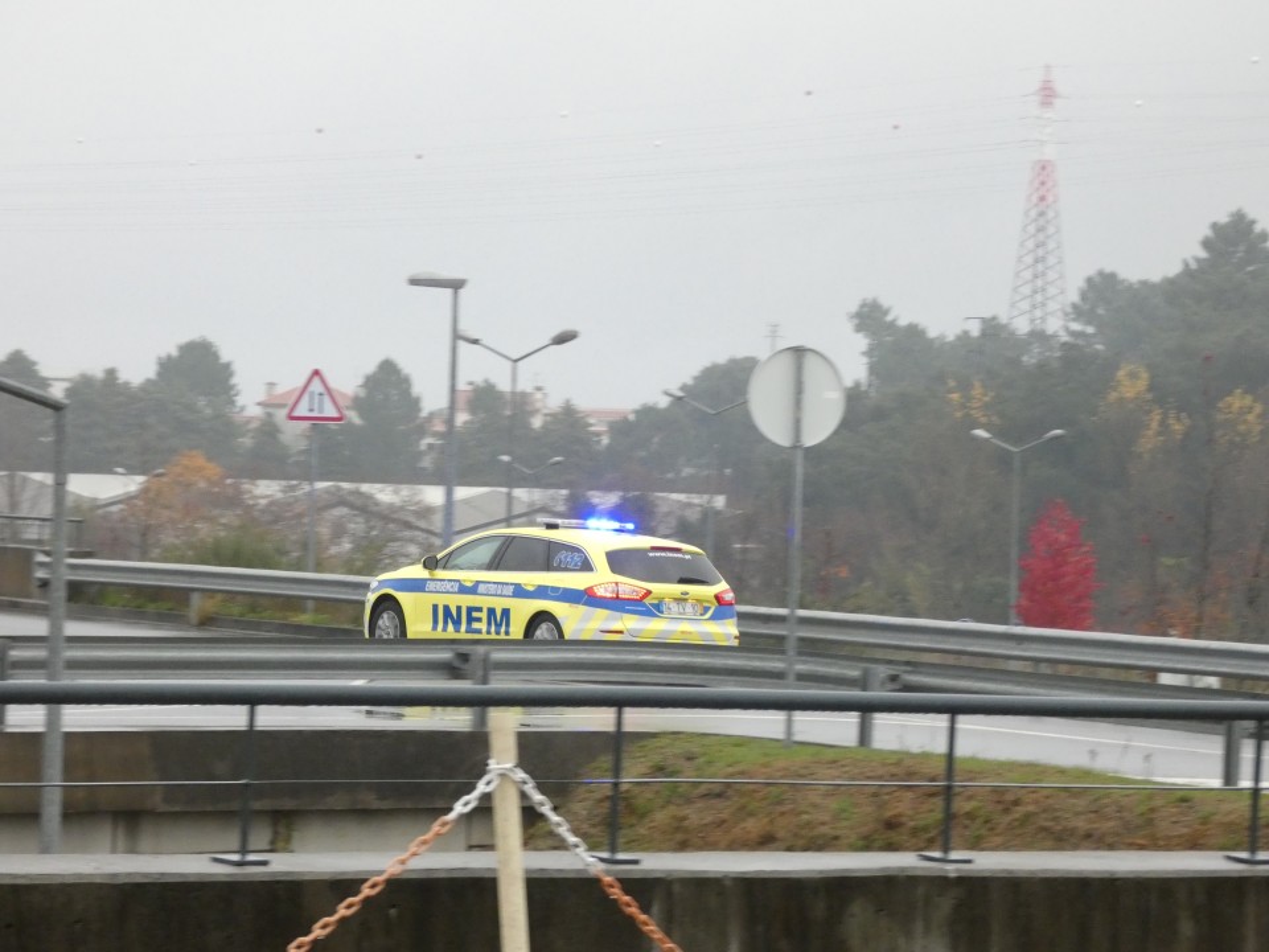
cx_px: 634
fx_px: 4839
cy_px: 476
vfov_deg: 11.2
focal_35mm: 132
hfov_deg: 14.9
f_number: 5.2
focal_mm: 23.7
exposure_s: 1/125
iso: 800
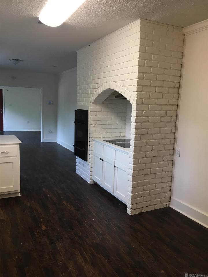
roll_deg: -1.3
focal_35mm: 29
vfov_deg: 61.7
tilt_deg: -7.0
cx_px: 104
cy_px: 138
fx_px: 232
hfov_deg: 48.2
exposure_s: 1/30
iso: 25
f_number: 2.2
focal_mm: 4.15
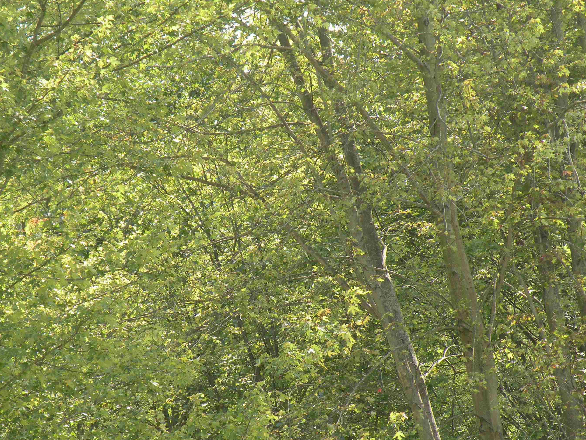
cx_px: 286
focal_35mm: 178
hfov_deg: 11.1
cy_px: 225
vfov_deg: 8.3
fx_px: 3013
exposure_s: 1/107
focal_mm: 27.4
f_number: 4.5
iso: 64
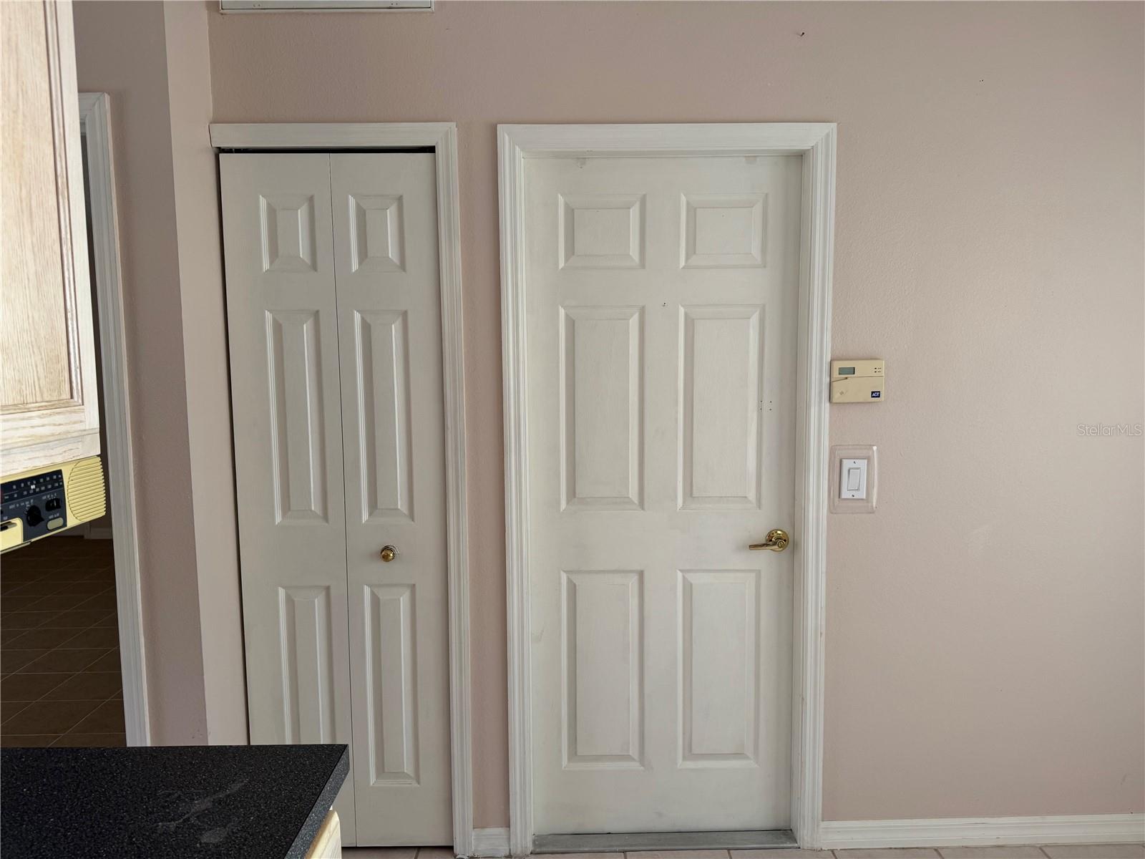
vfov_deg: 56.8
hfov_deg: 71.6
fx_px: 794
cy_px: 430
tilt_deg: -5.5
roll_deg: +0.7
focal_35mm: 24
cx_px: 572
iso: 125
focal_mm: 6.76
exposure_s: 1/60
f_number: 1.78
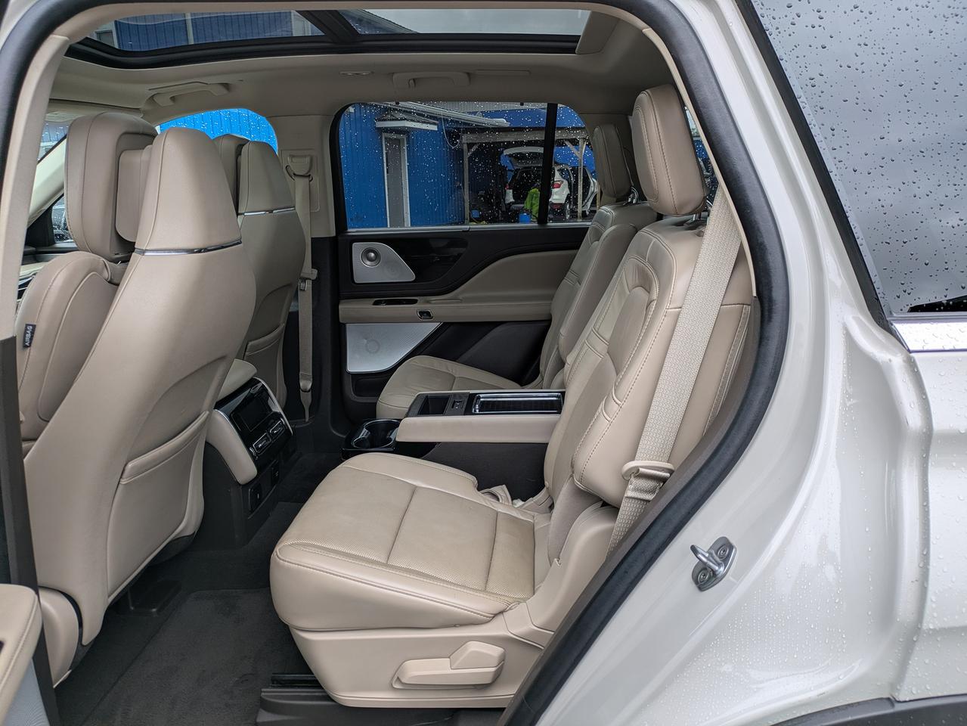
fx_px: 699
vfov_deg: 54.9
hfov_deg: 69.4
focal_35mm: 25
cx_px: 484
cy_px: 363
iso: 38
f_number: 1.89
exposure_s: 1/433
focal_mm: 5.43
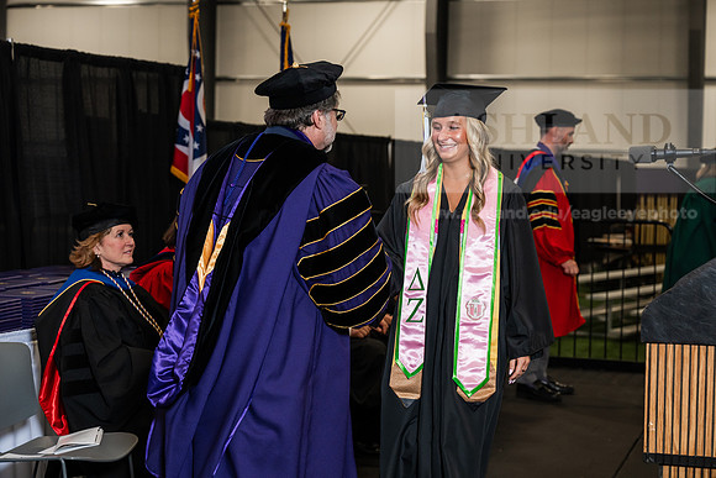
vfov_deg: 19.5
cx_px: 358
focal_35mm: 70
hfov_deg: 28.8
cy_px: 239
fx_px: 1392
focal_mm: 70
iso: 1250
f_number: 4.5
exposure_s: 1/200
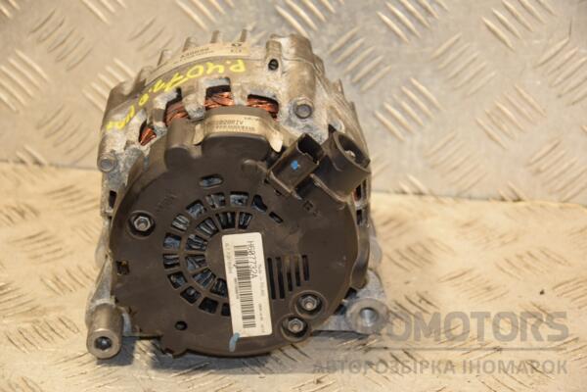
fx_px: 1957
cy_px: 196
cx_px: 294
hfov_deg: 17.1
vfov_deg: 11.4
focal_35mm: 120
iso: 800
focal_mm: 80
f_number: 5.3
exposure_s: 1/100
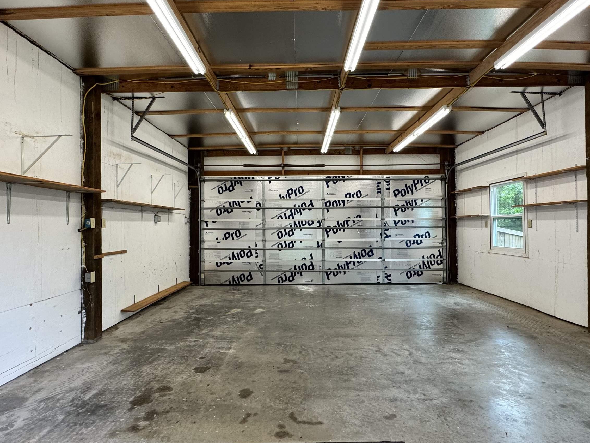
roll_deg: +0.4
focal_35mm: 19
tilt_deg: -0.7
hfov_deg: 84.7
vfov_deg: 68.7
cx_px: 300
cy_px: 223
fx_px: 324
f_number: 2.2
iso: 200
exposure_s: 1/120
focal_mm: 2.22
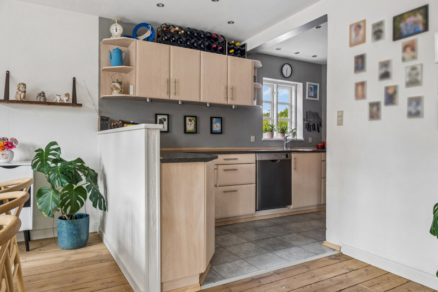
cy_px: 146
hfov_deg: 70.4
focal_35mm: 26
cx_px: 219
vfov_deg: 50.4
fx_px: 310
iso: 200
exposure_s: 1/3.33
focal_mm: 17
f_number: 8
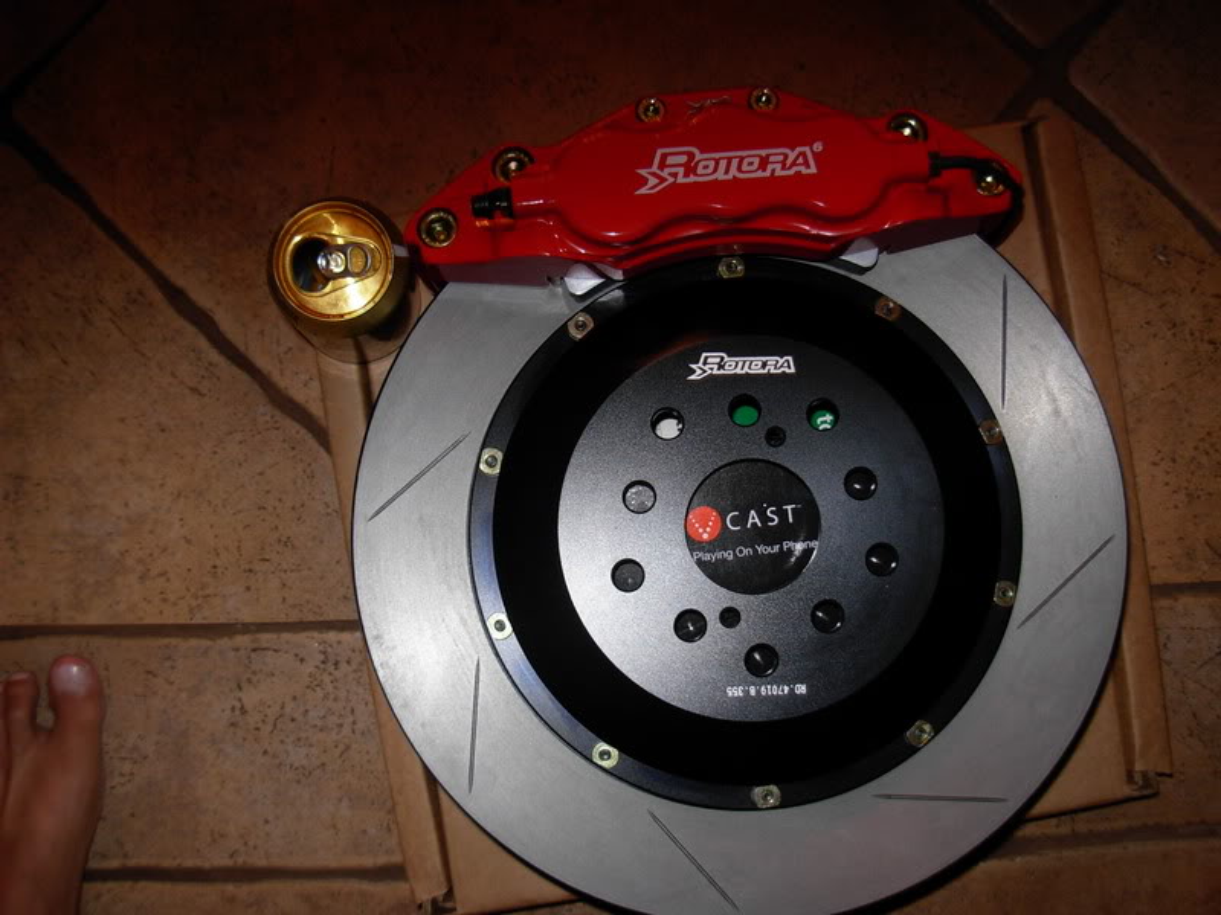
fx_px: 1340
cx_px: 610
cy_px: 458
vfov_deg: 37.7
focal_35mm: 38
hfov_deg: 49.0
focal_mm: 6.3
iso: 79
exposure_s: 1/22.6
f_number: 2.9
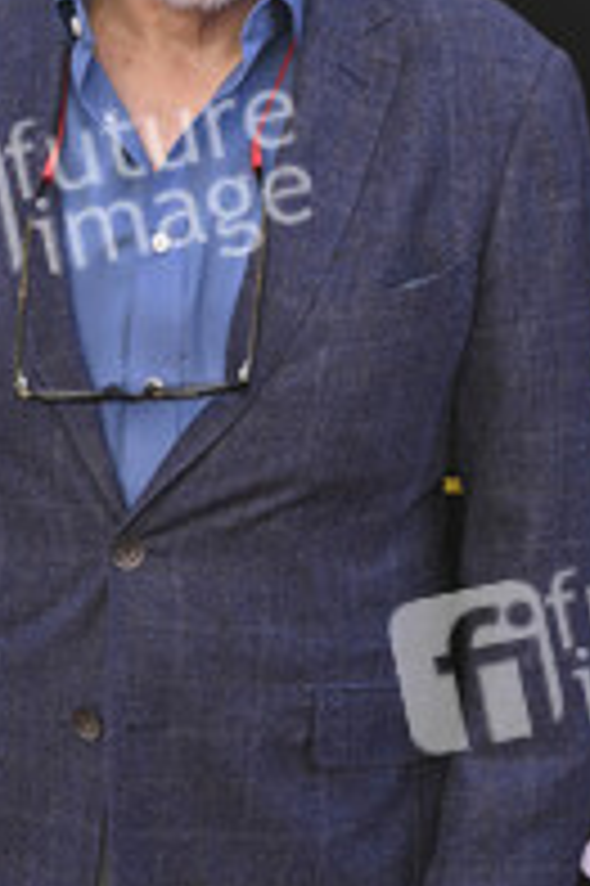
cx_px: 212
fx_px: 3250
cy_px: 423
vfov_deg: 15.5
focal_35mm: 132
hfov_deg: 10.4
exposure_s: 1/250
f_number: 7.1
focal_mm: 65
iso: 400
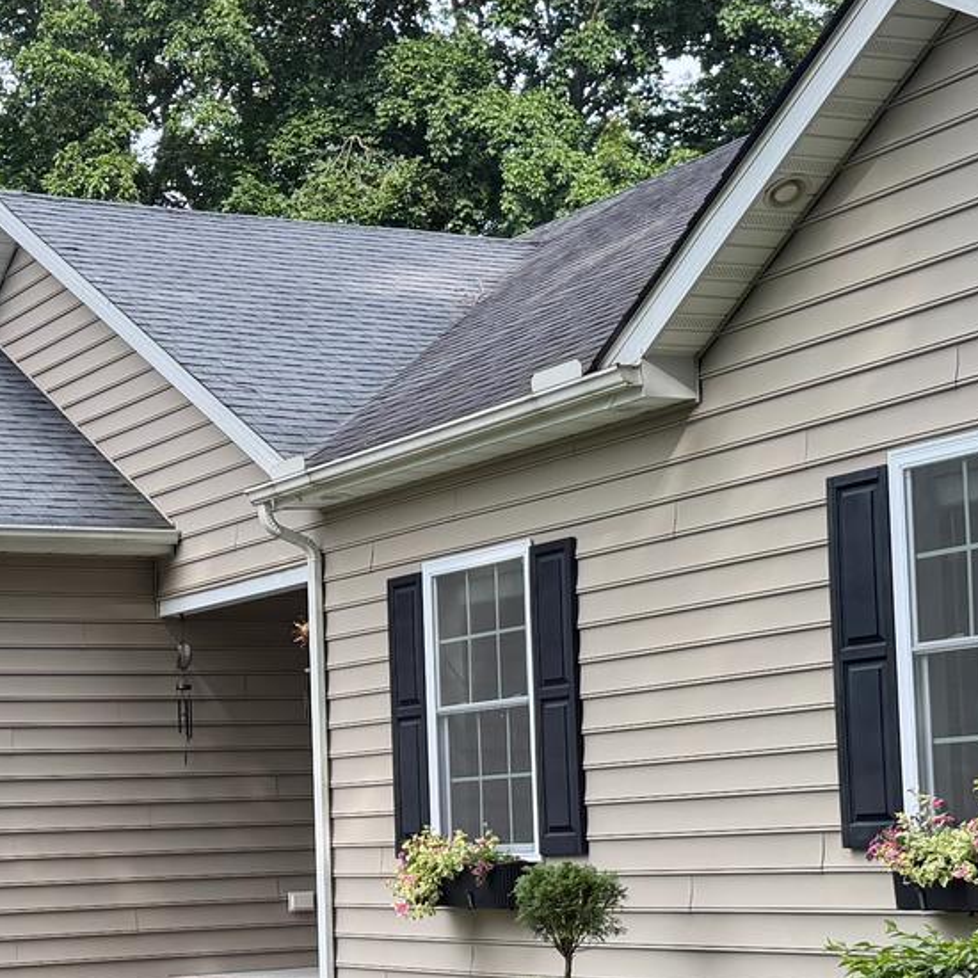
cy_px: 676
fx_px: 2525
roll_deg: +1.8
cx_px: 308
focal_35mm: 79
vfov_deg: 21.8
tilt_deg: +4.2
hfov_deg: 21.8
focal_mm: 6.76
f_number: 1.78
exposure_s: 1/1075
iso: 100
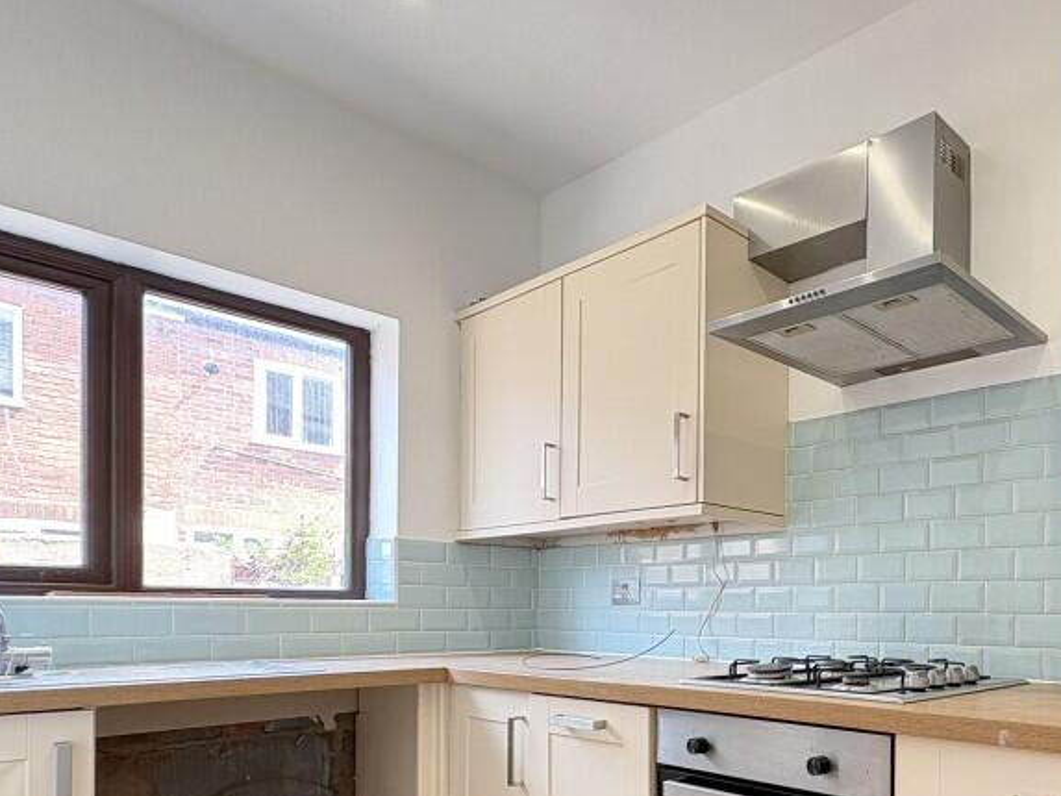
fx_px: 766
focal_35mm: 25
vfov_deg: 52.0
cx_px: 902
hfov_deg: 61.4
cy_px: 616
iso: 125
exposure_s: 1/50
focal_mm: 2.22
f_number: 2.2
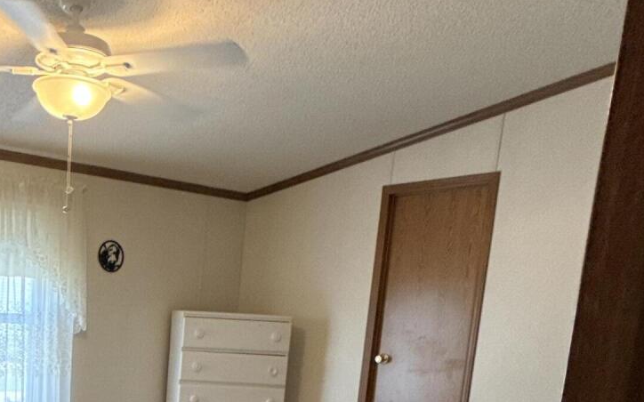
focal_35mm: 41
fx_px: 719
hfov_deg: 45.3
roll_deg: -4.4
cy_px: 439
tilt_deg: -9.6
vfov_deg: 28.4
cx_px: 109
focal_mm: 2.22
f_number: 2.2
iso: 250
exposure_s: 1/120
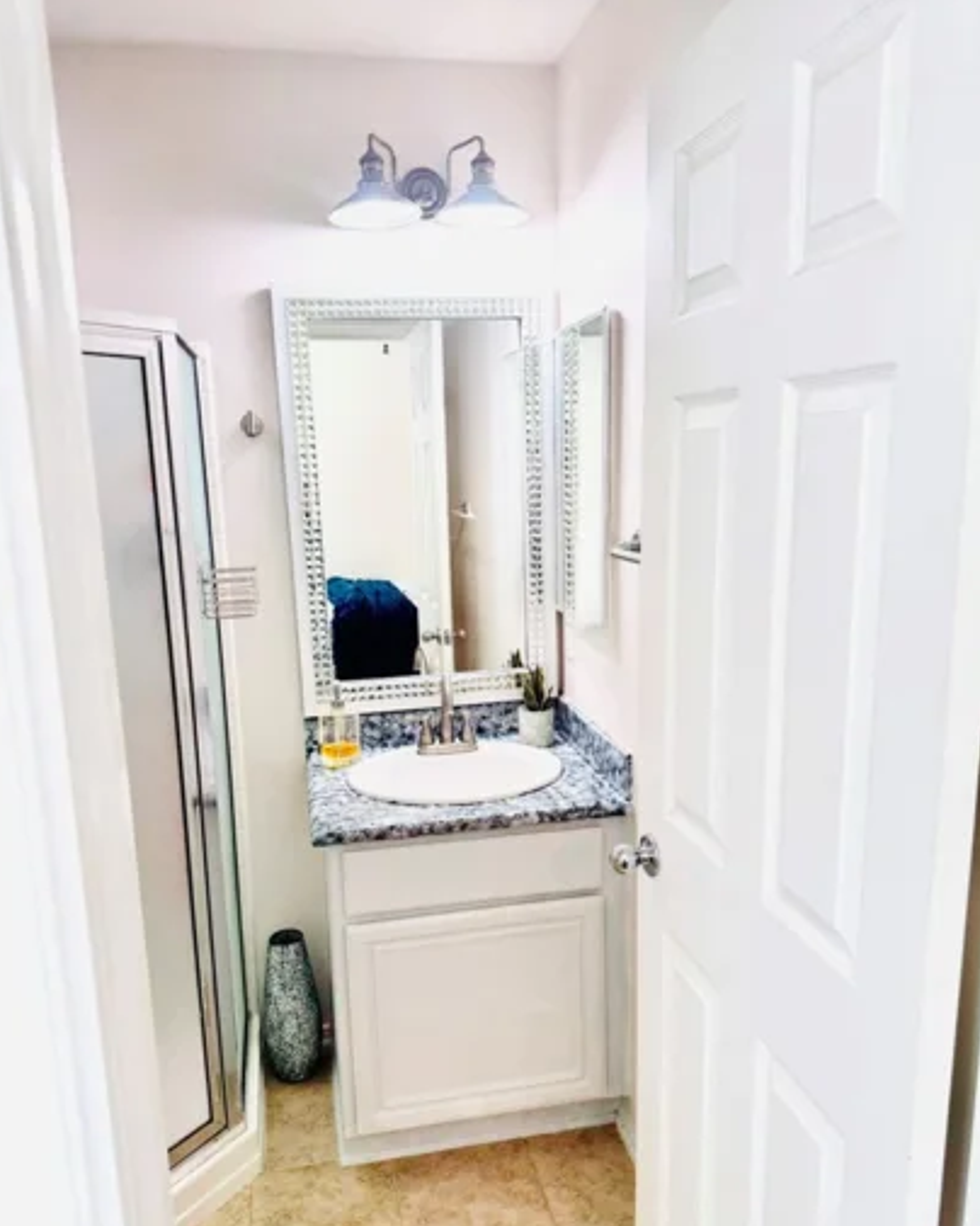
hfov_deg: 54.9
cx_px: 483
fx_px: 943
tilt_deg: -12.1
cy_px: 668
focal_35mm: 26
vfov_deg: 65.9
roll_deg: +1.4
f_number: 1.78
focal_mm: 6.76
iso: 100
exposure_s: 1/130
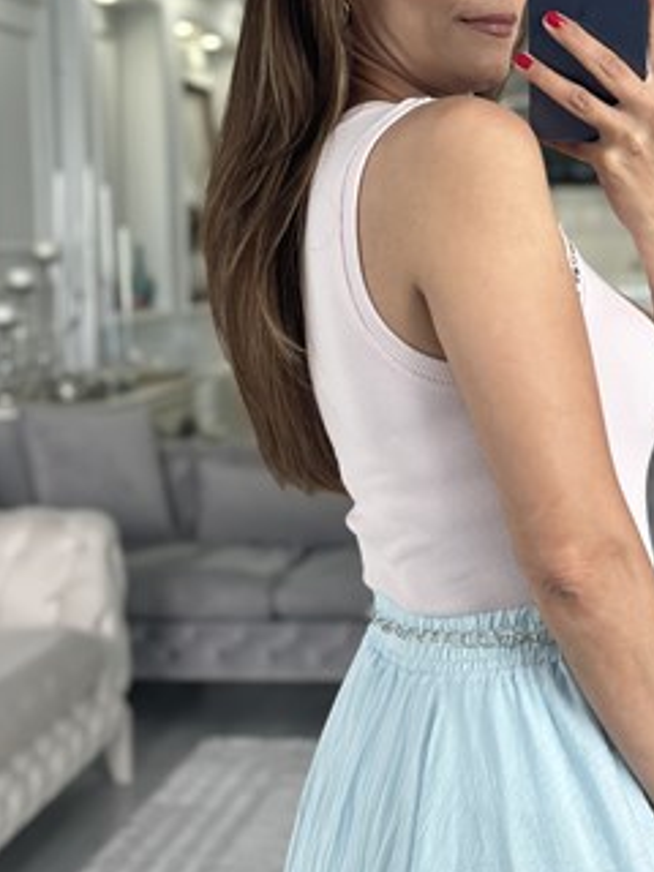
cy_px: 352
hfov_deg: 19.3
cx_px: 490
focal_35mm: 76
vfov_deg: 25.6
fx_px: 1914
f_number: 1.78
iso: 200
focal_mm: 6.86
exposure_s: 1/60
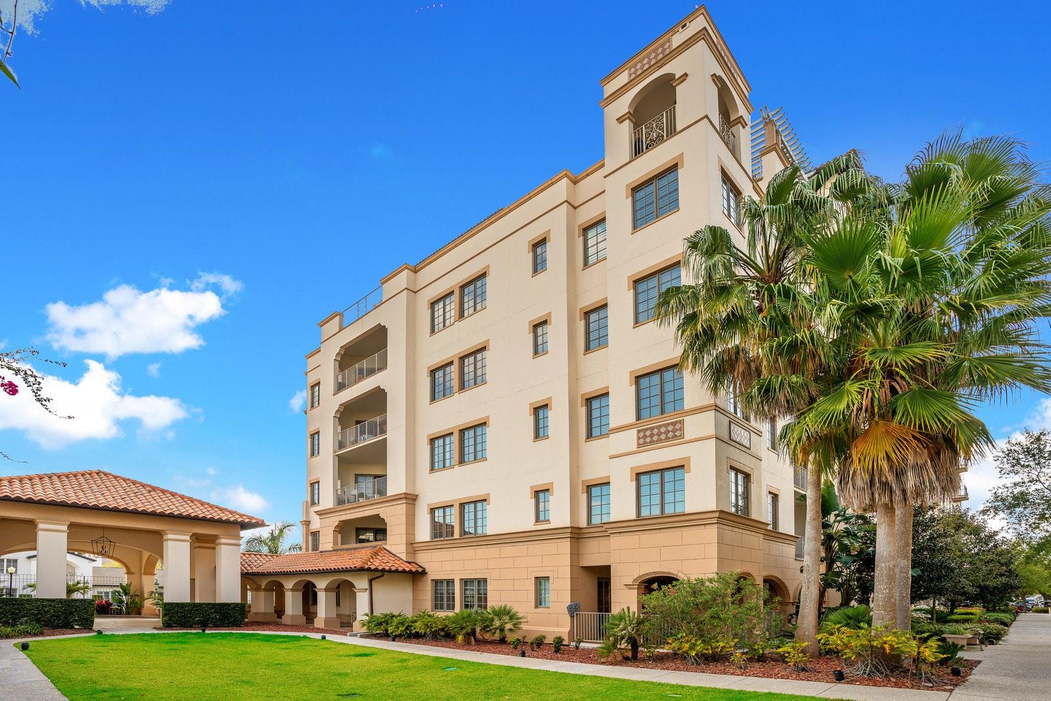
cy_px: 350
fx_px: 496
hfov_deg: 93.3
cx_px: 526
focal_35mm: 17
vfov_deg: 70.5
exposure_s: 1/200
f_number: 7.1
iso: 100
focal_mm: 17
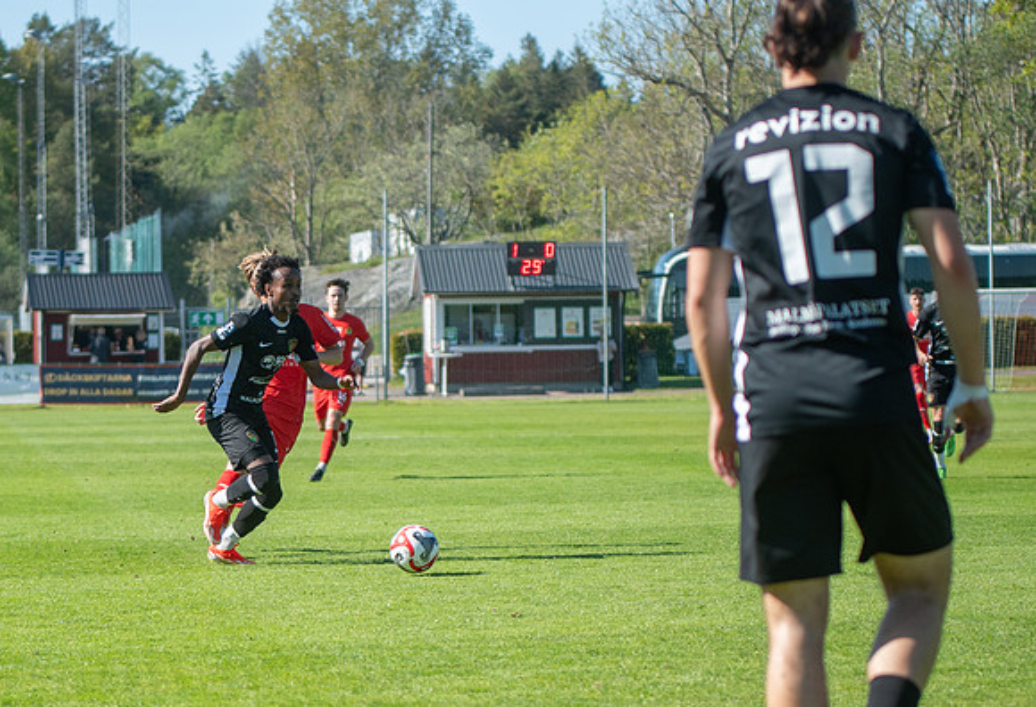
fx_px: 4427
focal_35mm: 153
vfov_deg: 9.1
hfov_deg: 13.3
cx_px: 277
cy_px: 506
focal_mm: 70
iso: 220
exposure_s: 1/2000
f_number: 3.2
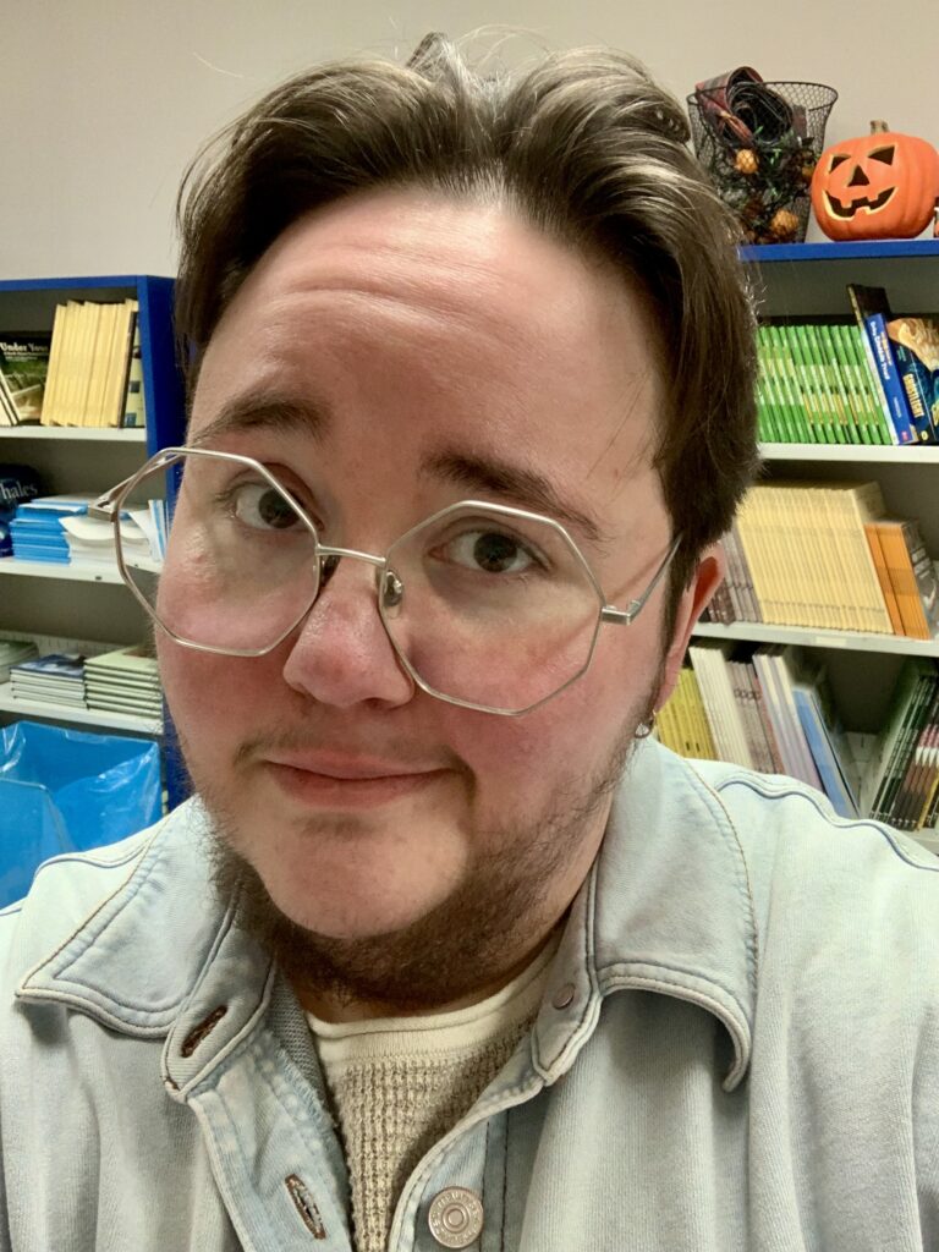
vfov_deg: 56.8
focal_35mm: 32
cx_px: 470
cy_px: 626
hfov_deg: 44.2
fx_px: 1157
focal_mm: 2.87
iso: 250
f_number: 2.2
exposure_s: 1/40
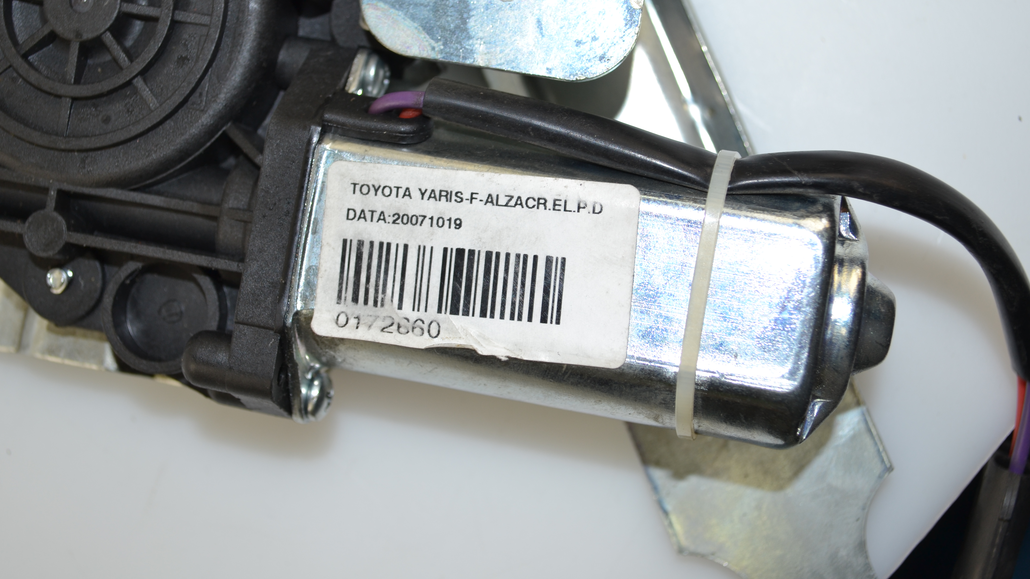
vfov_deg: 22.2
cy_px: 232
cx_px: 507
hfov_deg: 38.5
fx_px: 1475
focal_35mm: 54
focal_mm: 32
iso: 100
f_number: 4.8
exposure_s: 1/60
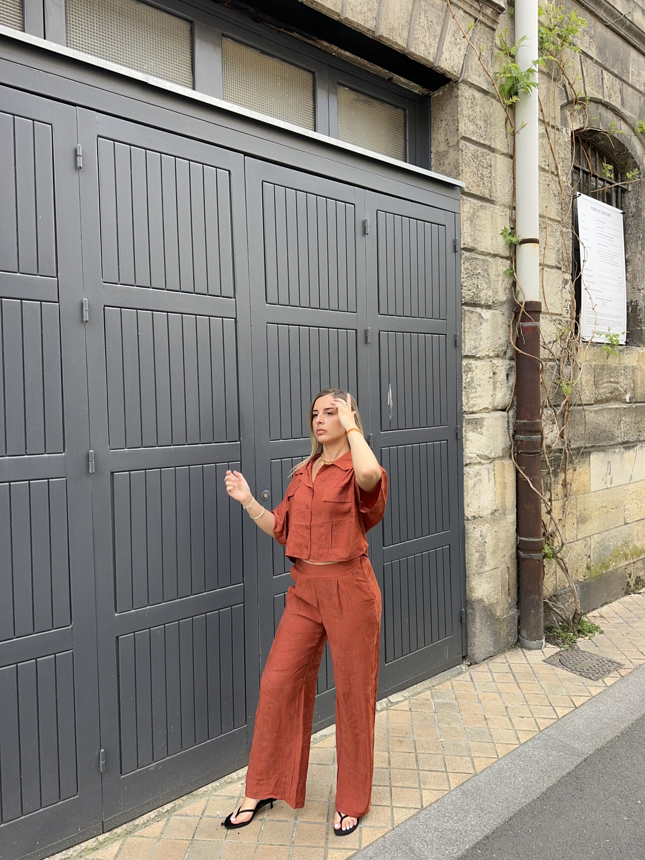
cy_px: 430
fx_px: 596
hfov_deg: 56.8
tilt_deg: -1.1
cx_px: 322
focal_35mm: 24
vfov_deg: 71.6
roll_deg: +0.4
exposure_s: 1/368
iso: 80
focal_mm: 6.86
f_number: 1.78
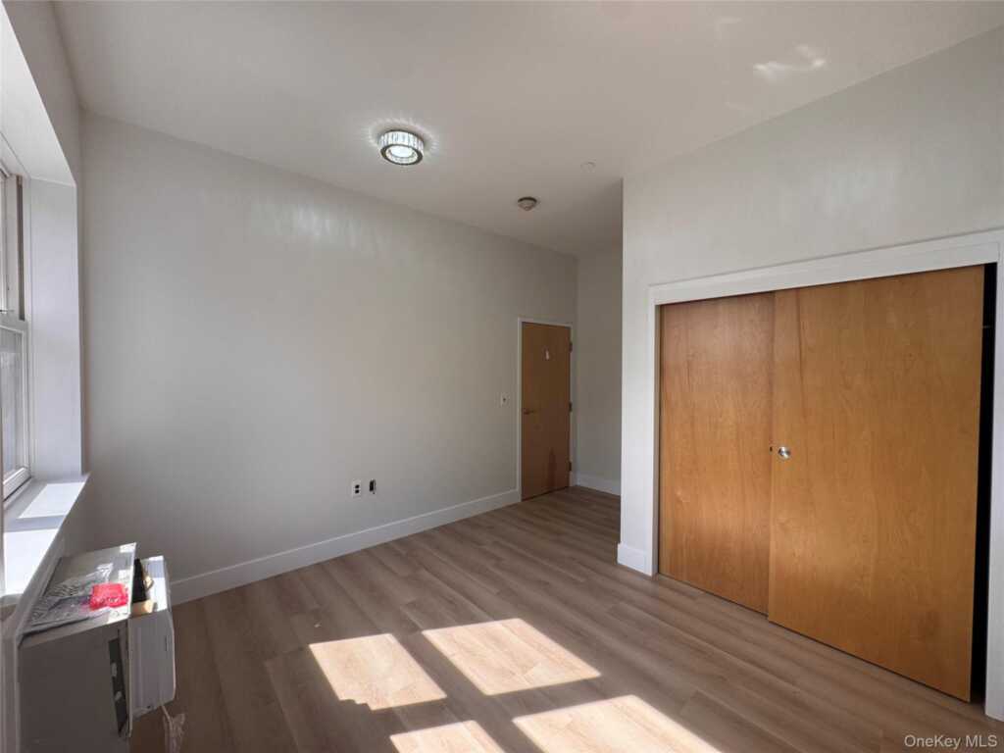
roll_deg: -0.7
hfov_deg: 102.1
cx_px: 502
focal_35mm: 14
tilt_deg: -1.2
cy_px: 376
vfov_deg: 85.7
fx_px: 406
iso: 40
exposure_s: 1/184
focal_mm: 2.22
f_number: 2.2
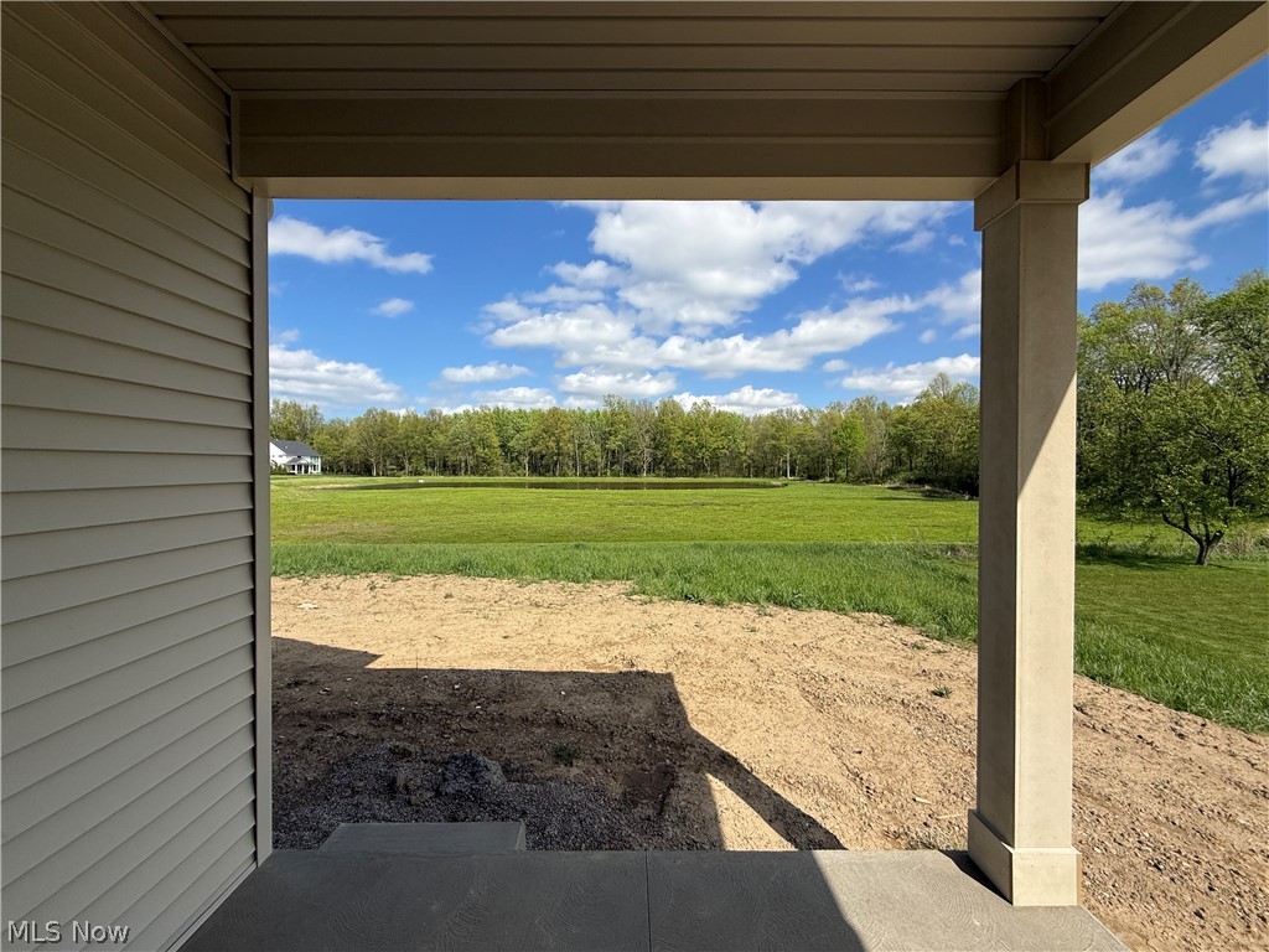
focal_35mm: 14
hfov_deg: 102.1
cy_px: 476
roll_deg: +0.1
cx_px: 634
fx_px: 513
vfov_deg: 85.7
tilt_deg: -0.2
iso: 50
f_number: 2.2
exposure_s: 1/3125
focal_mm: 2.22
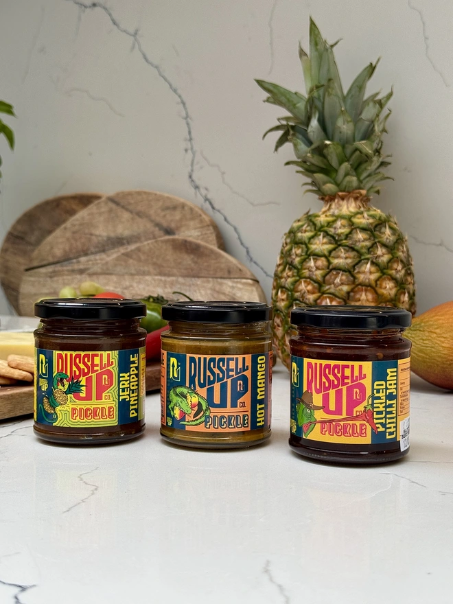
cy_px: 302
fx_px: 838
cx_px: 226
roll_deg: -0.8
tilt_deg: -2.2
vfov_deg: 39.7
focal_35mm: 48
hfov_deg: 30.3
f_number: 1.78
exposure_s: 1/142
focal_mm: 6.76
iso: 50
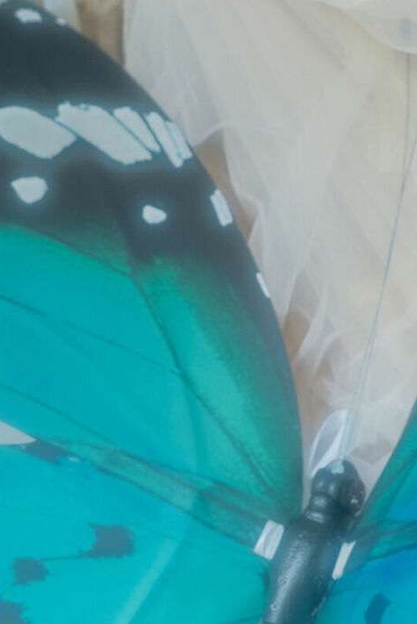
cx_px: 258
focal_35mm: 119
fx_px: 2065
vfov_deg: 16.8
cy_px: -4
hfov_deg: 11.5
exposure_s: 1/60
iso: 640
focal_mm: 35.3
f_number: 2.8
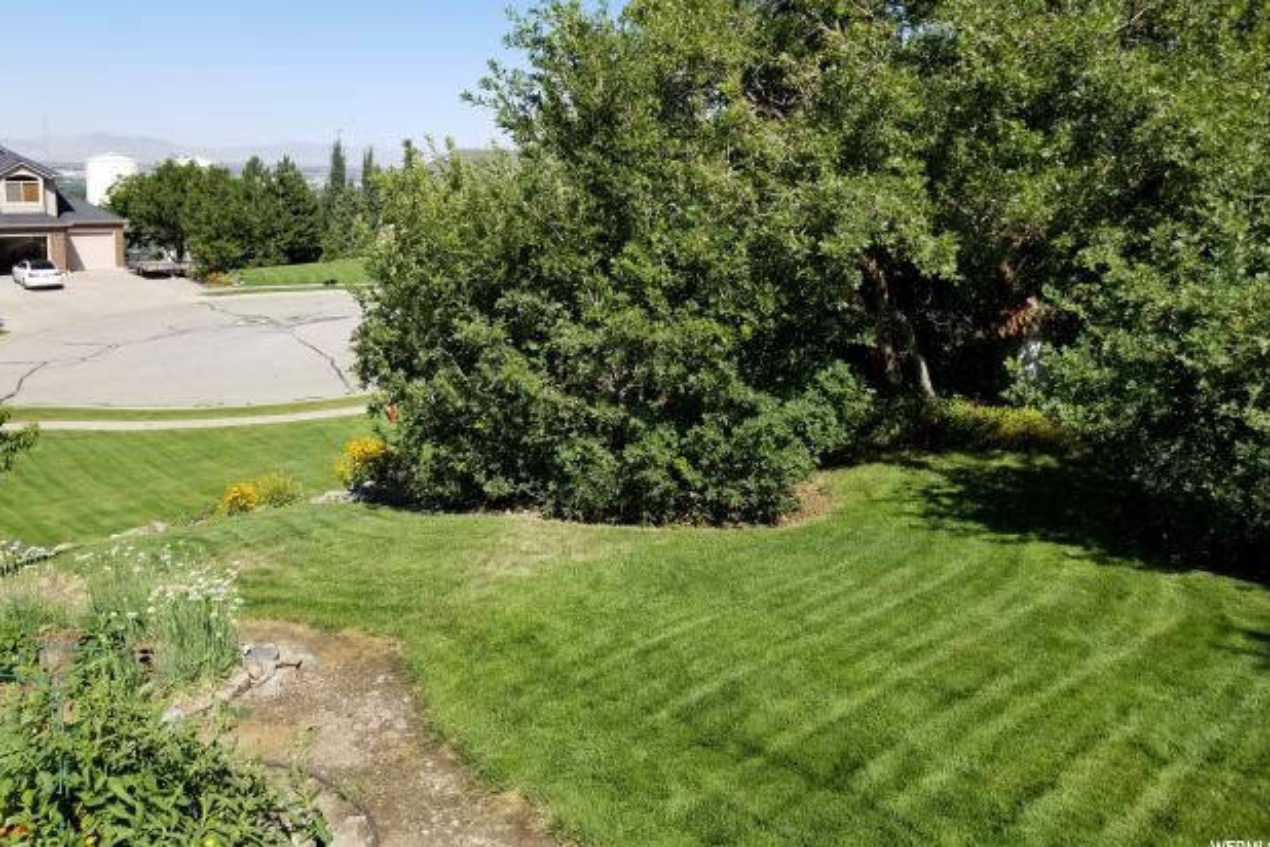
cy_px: 362
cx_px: 619
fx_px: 988
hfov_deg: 65.5
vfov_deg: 46.3
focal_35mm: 28
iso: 50
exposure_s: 1/2056
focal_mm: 4.25
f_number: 1.7
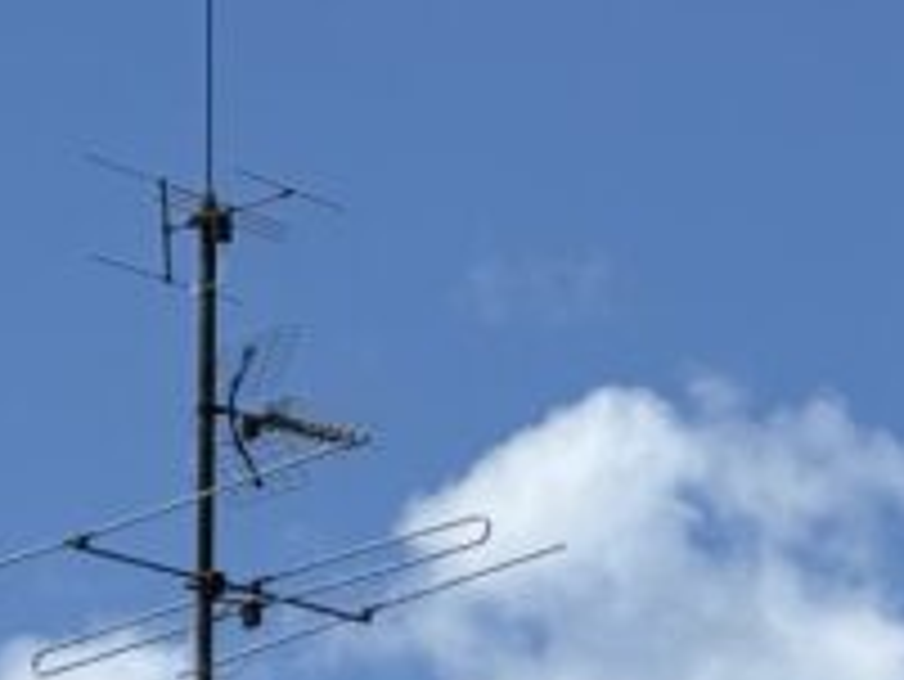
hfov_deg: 8.1
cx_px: 711
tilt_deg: +9.6
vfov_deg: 5.9
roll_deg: +1.0
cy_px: 1360
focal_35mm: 244
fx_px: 6376
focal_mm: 6.76
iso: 64
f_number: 1.78
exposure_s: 1/7092
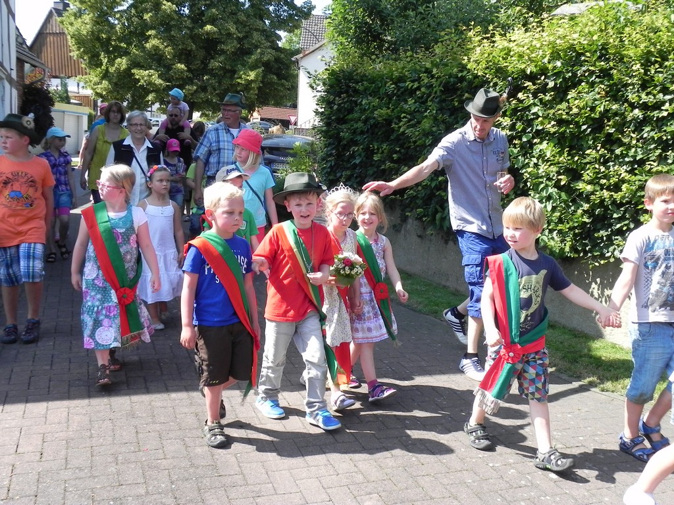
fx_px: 720
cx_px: 337
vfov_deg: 38.7
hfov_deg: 50.1
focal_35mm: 37
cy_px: 252
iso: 160
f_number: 5.6
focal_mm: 6.6
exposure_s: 1/216
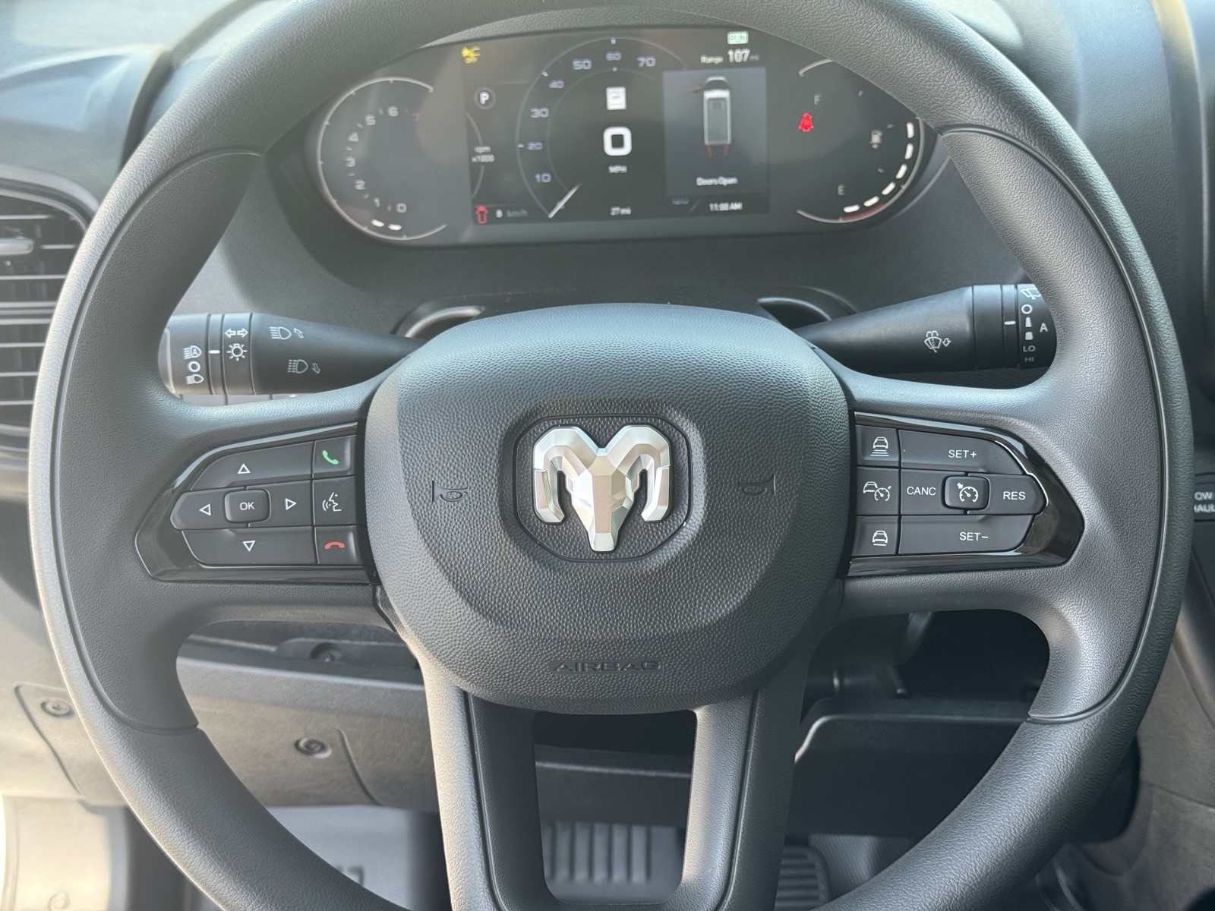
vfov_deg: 30.3
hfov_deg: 39.7
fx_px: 1685
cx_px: 608
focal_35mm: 48
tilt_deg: -43.0
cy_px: 456
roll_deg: +3.4
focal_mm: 6.76
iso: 80
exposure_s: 1/172
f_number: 1.78
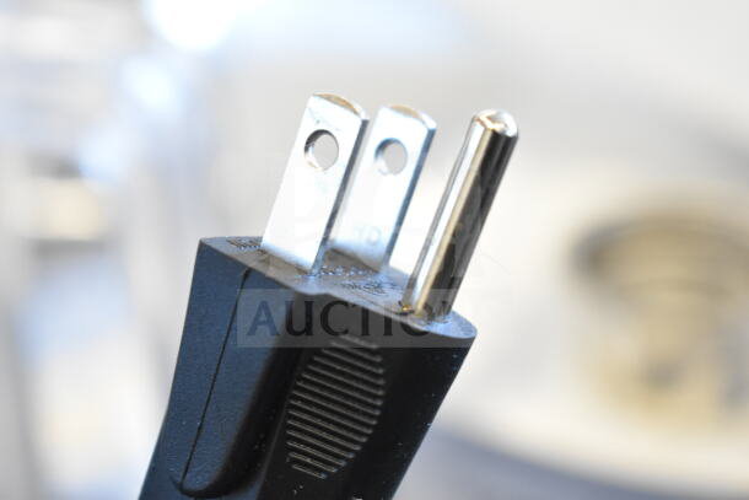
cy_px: 250
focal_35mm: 82
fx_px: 1717
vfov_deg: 16.6
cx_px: 374
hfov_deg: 24.6
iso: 2500
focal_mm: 55
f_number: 5.6
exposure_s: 1/100
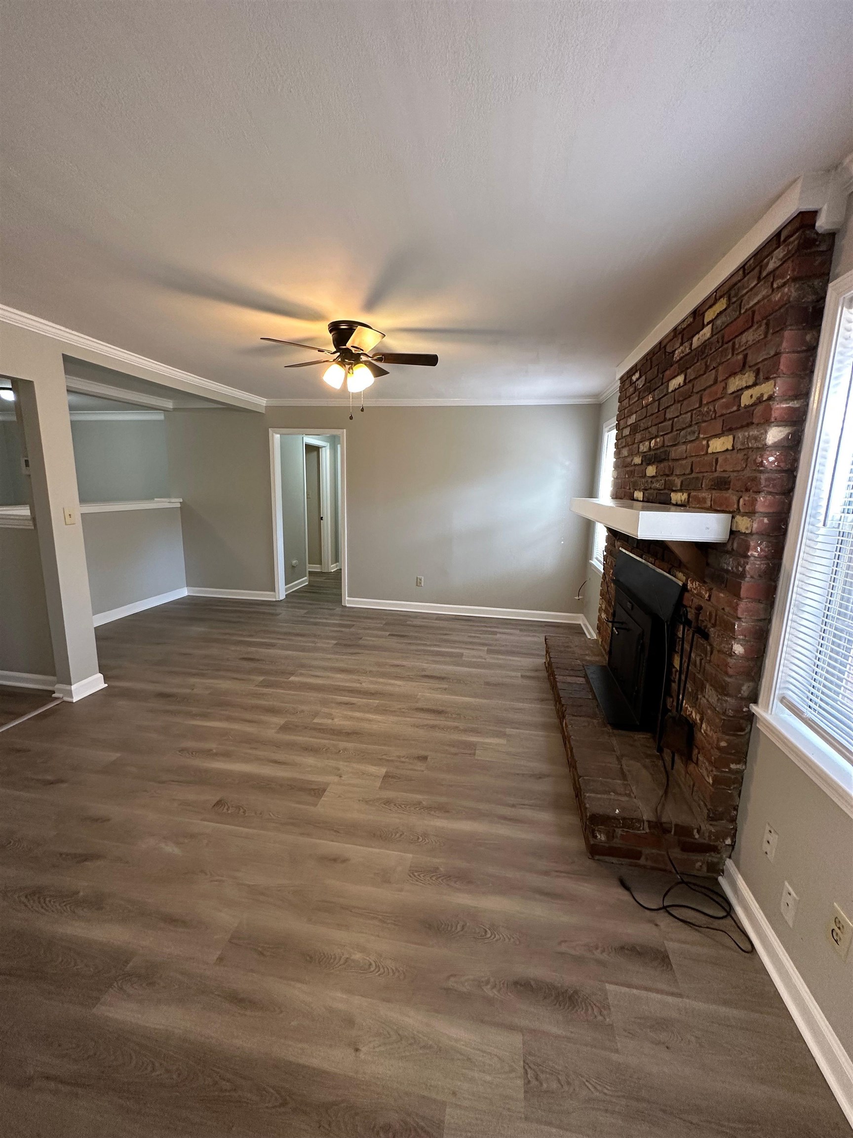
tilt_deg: -11.4
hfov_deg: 85.7
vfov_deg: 102.1
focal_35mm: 14
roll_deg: -1.6
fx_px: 460
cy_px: 569
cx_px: 426
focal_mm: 2.22
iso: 200
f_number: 2.2
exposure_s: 1/60
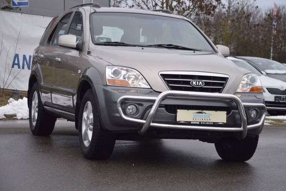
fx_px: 738
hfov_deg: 21.9
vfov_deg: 14.7
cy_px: 96
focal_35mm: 93
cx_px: 143
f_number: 5.3
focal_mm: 62
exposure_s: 1/60
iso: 450
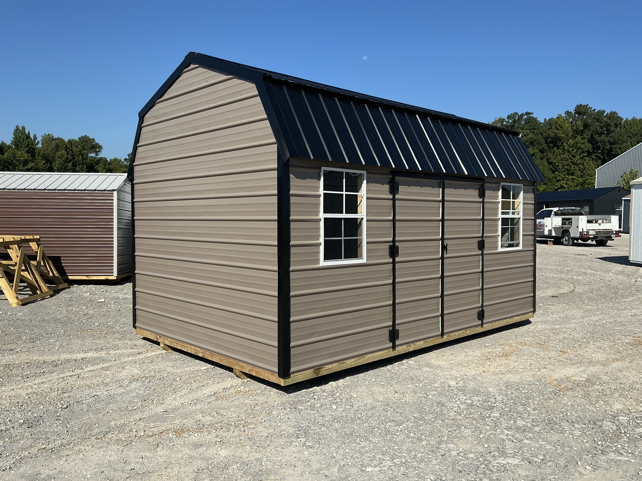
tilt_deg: -4.1
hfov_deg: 63.4
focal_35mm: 28
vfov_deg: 49.7
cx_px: 321
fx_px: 519
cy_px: 240
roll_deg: -1.5
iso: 25
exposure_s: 1/2667
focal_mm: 3
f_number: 1.8
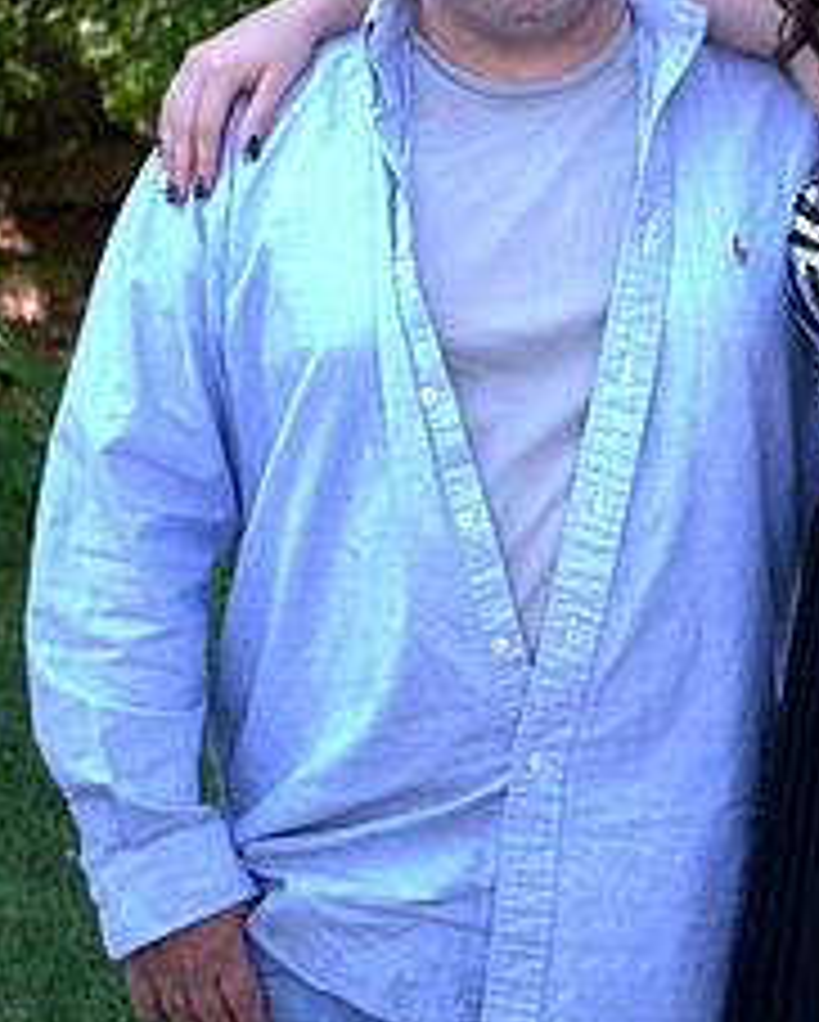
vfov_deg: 12.7
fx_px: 4599
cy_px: 356
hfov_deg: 10.1
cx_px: 657
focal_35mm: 152
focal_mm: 55
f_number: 5.6
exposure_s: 1/25
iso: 100
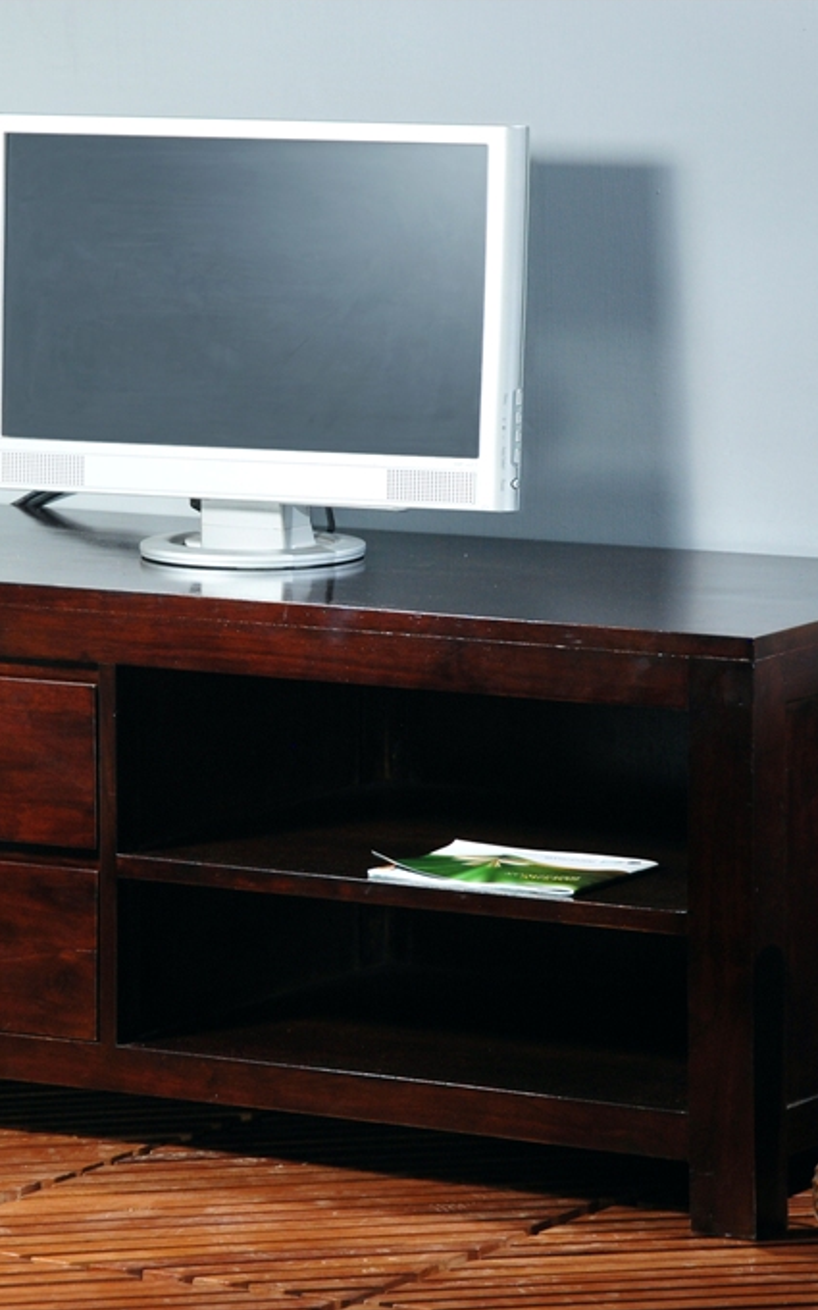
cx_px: 227
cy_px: 656
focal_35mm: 196
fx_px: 6983
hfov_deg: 6.7
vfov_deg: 10.7
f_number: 8
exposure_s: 1/3
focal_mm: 85
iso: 200
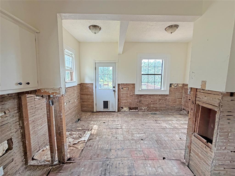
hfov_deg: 102.1
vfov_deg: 85.7
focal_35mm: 14
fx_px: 95
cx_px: 118
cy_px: 88
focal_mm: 2.22
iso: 200
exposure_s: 1/121
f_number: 2.2
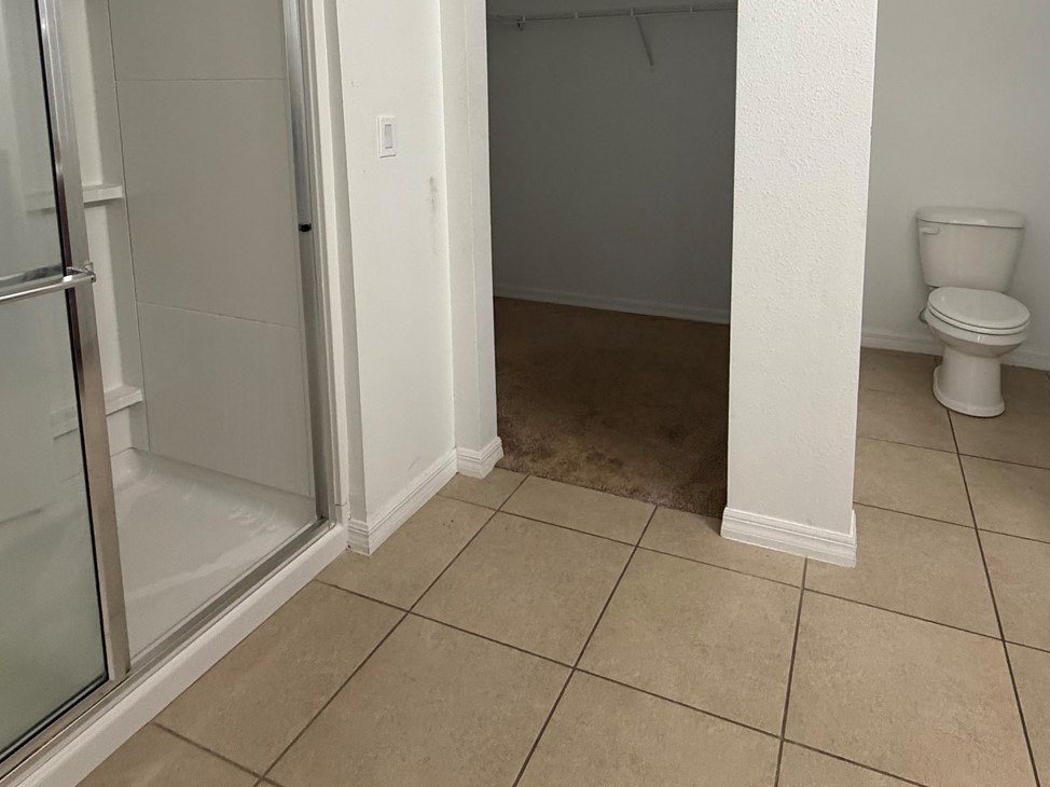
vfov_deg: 55.6
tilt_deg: -9.0
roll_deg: +0.9
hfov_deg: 73.7
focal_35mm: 23
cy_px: 183
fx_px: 697
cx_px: 586
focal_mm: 2.22
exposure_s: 1/60
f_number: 2.2
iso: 320
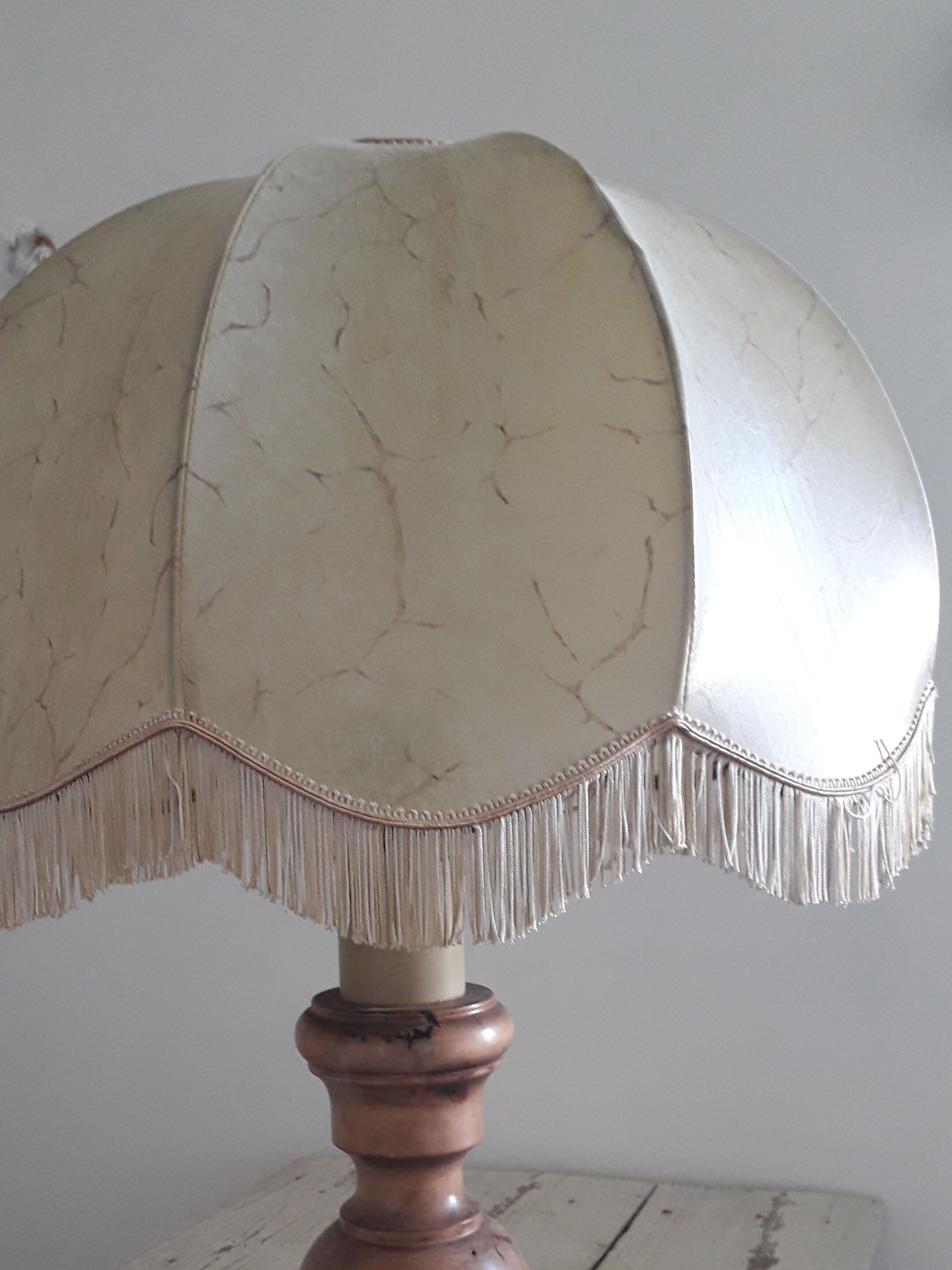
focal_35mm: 39
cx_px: 399
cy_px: 907
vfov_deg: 46.6
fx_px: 1430
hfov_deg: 36.7
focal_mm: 3.6
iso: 160
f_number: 1.9
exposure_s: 1/50
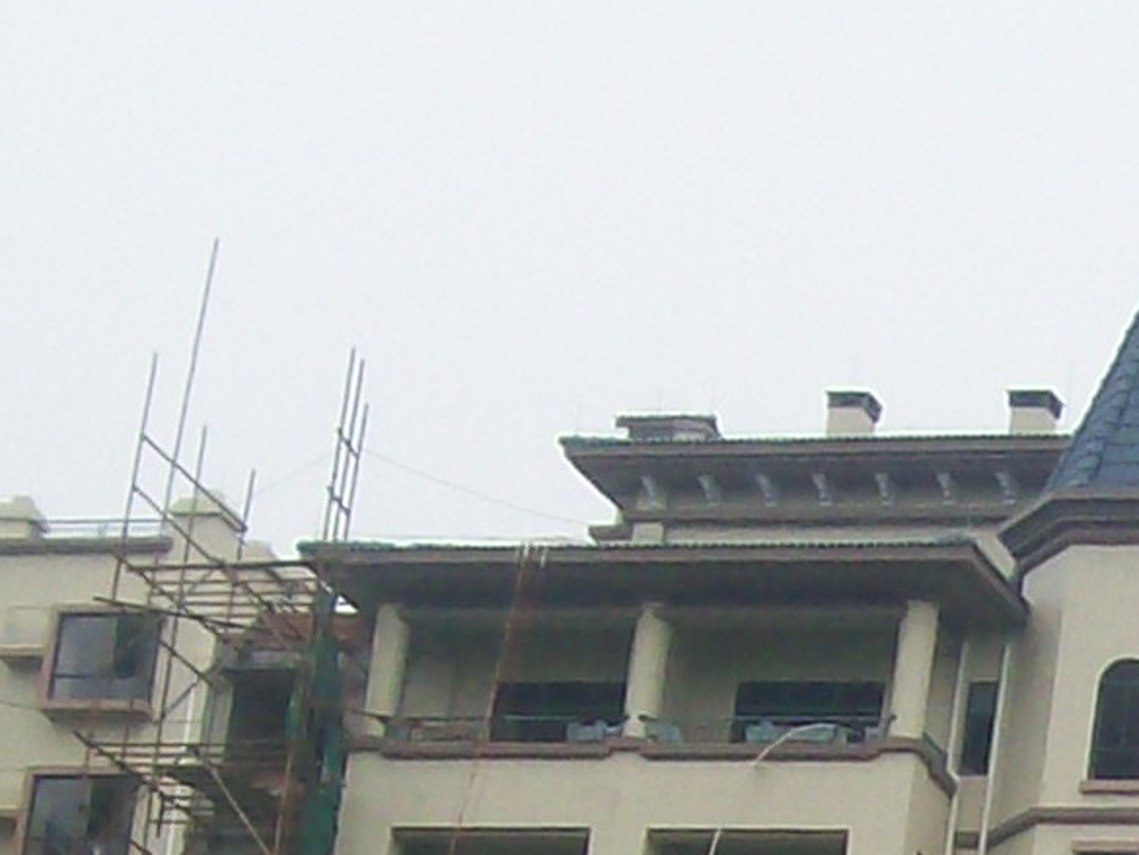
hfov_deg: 10.2
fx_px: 6220
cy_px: 1488
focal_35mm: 189
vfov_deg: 7.6
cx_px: 1523
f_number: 4.8
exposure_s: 1/366
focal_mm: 6
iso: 80
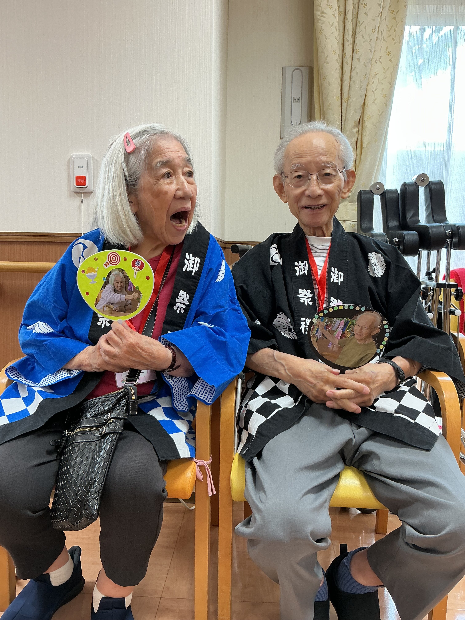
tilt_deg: -6.7
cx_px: 232
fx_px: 519
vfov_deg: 61.7
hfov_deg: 48.2
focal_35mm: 29
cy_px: 310
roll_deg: -0.6
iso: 40
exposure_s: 1/60
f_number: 1.8
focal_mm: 3
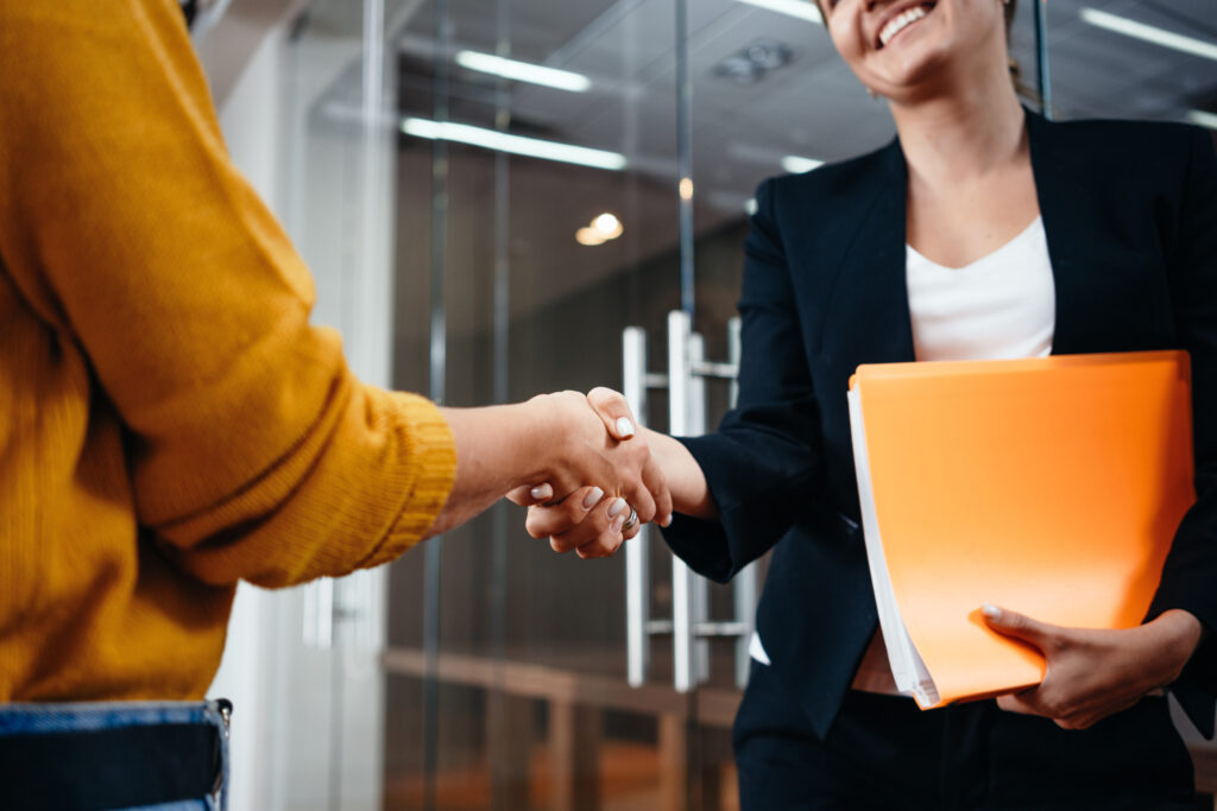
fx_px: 1183
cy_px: 406
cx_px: 608
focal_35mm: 35
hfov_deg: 54.4
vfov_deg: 37.9
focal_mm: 35
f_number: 2.8
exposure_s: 1/80
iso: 125
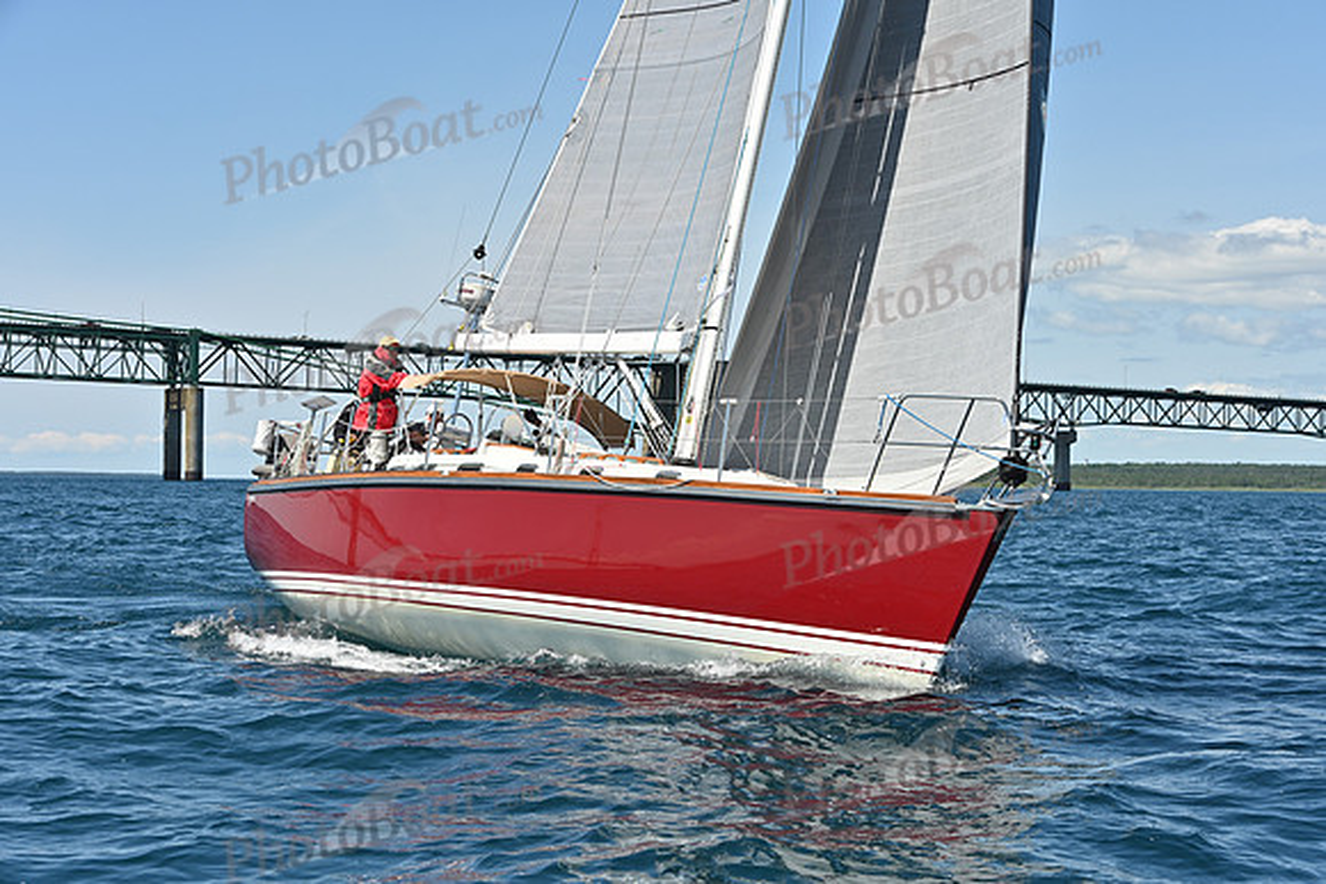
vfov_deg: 19.5
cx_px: 663
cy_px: 442
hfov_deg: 28.8
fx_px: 2579
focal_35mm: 70
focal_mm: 70
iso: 320
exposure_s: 1/1000
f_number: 9
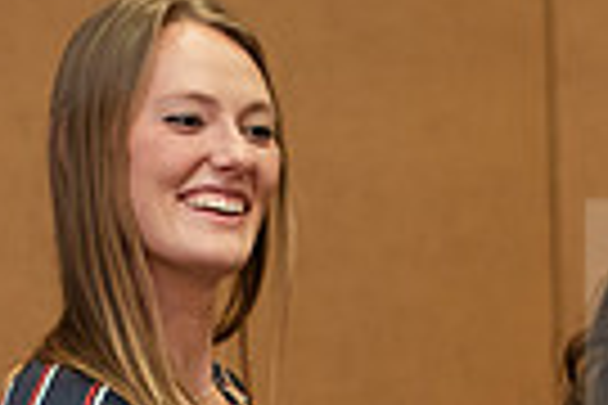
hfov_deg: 6.8
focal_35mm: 301
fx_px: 5083
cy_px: 745
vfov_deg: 4.5
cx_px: 450
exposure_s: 1/200
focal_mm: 70
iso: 1600
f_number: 3.5
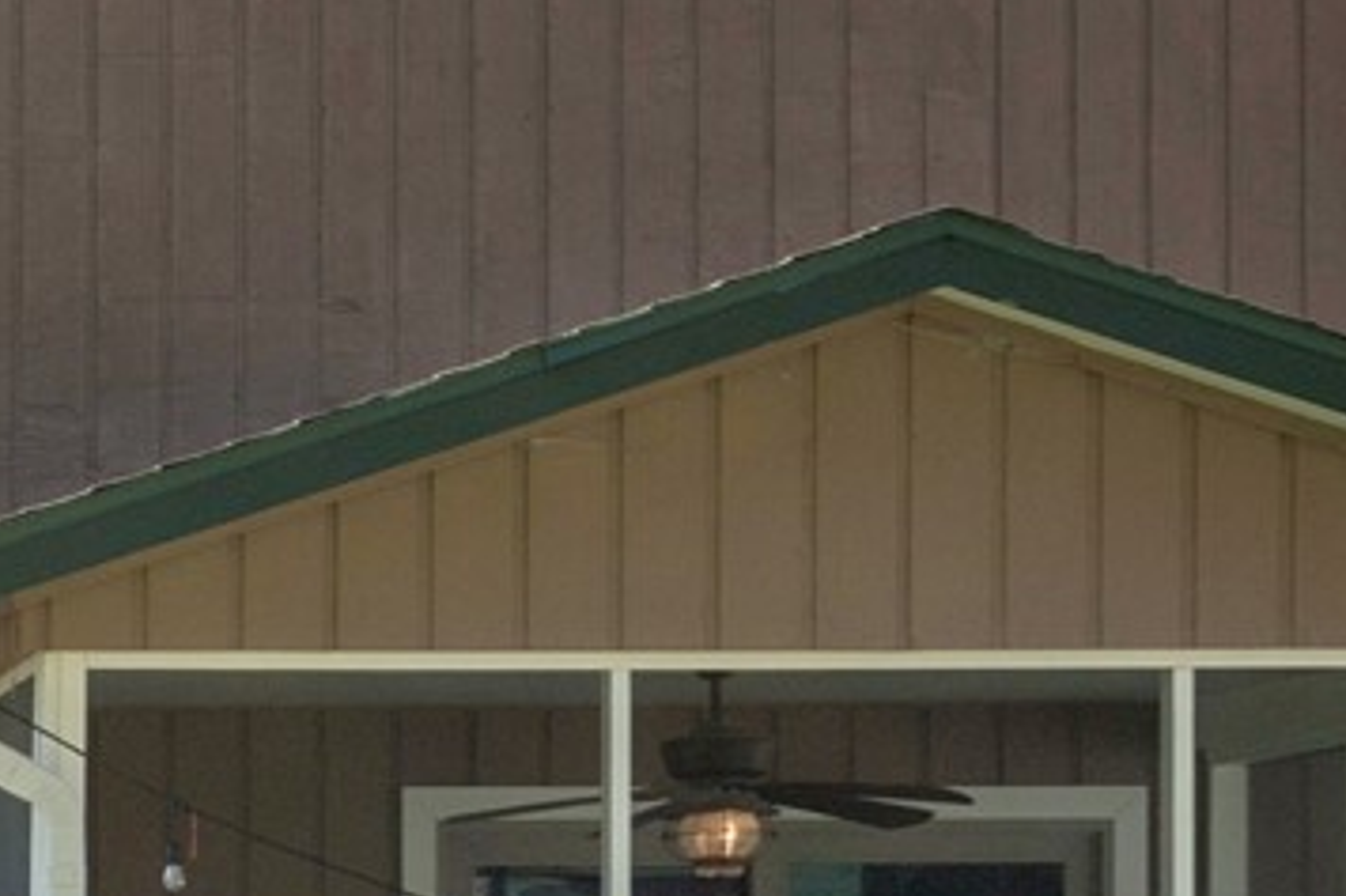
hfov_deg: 11.5
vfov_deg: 8.2
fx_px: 6241
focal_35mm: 167
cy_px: 732
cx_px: -981
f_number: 9
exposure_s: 1/500
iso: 400
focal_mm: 35
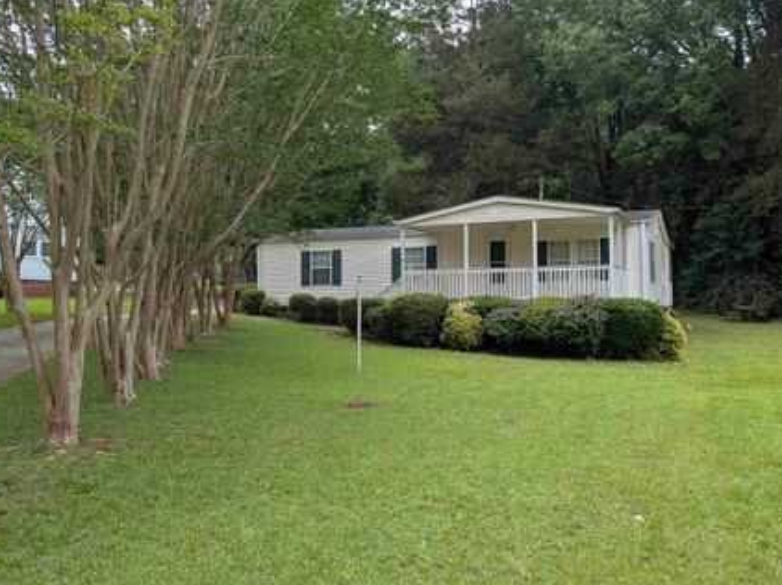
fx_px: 722
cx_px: 382
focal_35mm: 32
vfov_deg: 44.1
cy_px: 282
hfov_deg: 56.8
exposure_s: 1/754
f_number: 1.73
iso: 51
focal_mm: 4.38
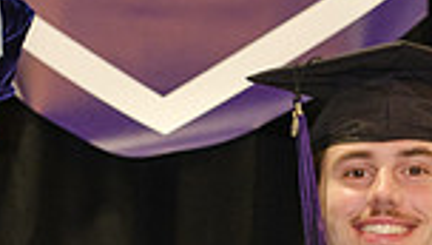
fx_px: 3109
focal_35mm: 271
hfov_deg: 7.9
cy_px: 460
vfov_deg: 4.5
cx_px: 29
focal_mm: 35.3
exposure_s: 1/125
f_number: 3.6
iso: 1250
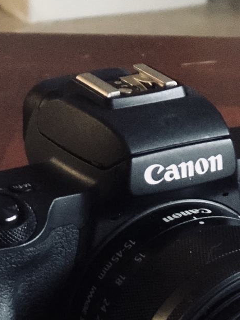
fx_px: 1692
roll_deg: +1.0
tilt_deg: -26.6
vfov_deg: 10.7
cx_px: 124
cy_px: 334
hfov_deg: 8.1
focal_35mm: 183
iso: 1250
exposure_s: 1/30
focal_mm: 6.6
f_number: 2.8
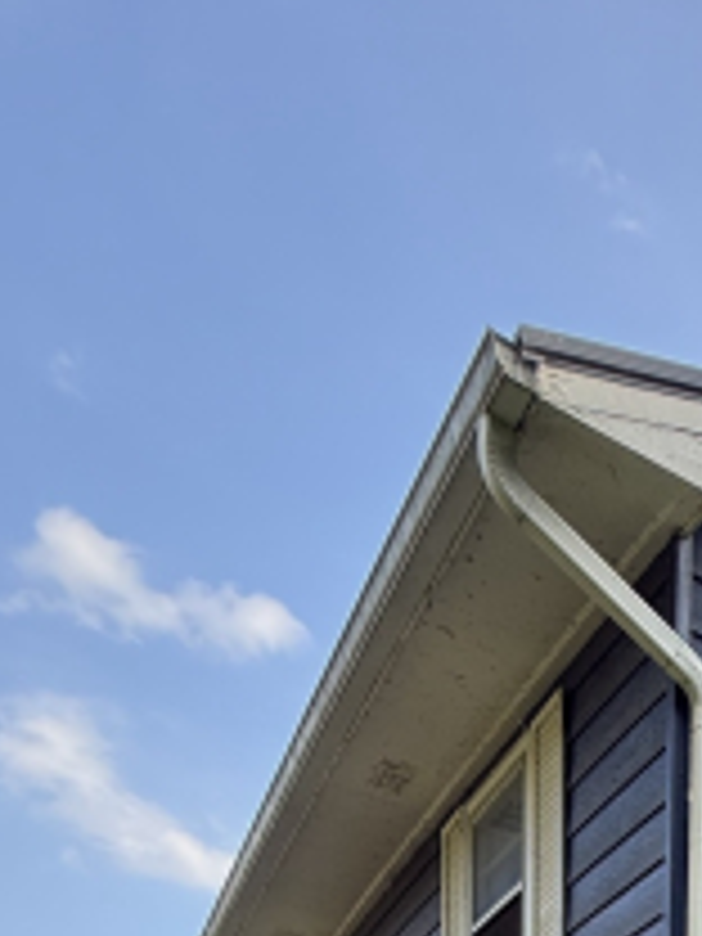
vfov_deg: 26.3
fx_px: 1217
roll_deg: -2.2
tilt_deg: -2.9
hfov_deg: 25.4
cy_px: 1487
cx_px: 1012
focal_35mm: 45
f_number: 2.2
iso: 50
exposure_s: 1/357
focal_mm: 2.22
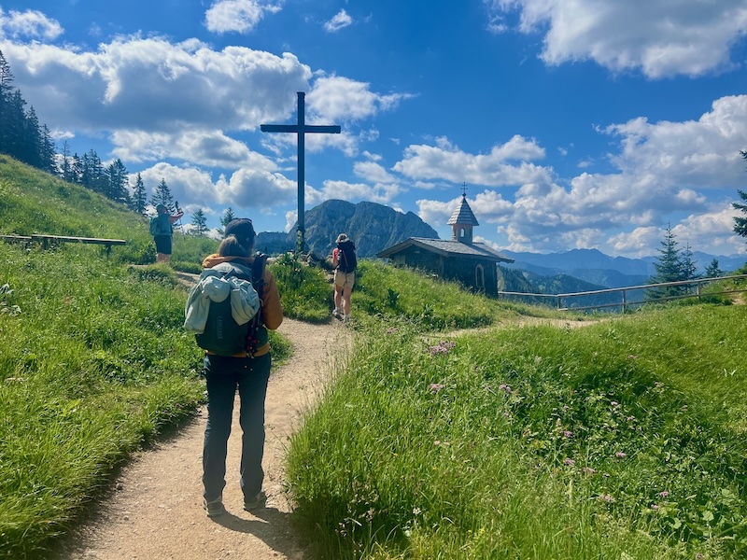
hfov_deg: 67.3
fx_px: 561
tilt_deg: +0.2
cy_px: 280
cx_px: 374
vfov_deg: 53.1
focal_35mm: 26
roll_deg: +0.4
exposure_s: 1/6579
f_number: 1.5
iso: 50
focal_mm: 5.7
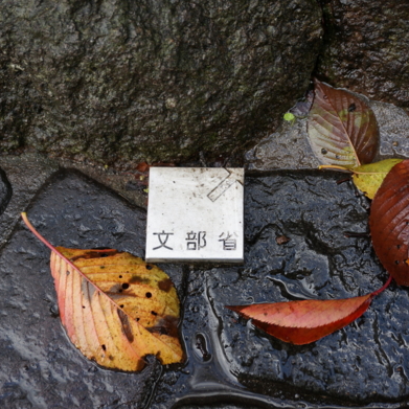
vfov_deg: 30.2
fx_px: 757
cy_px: 203
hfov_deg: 30.2
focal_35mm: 57
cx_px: 224
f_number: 5
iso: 100
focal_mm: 29
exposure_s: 1/60
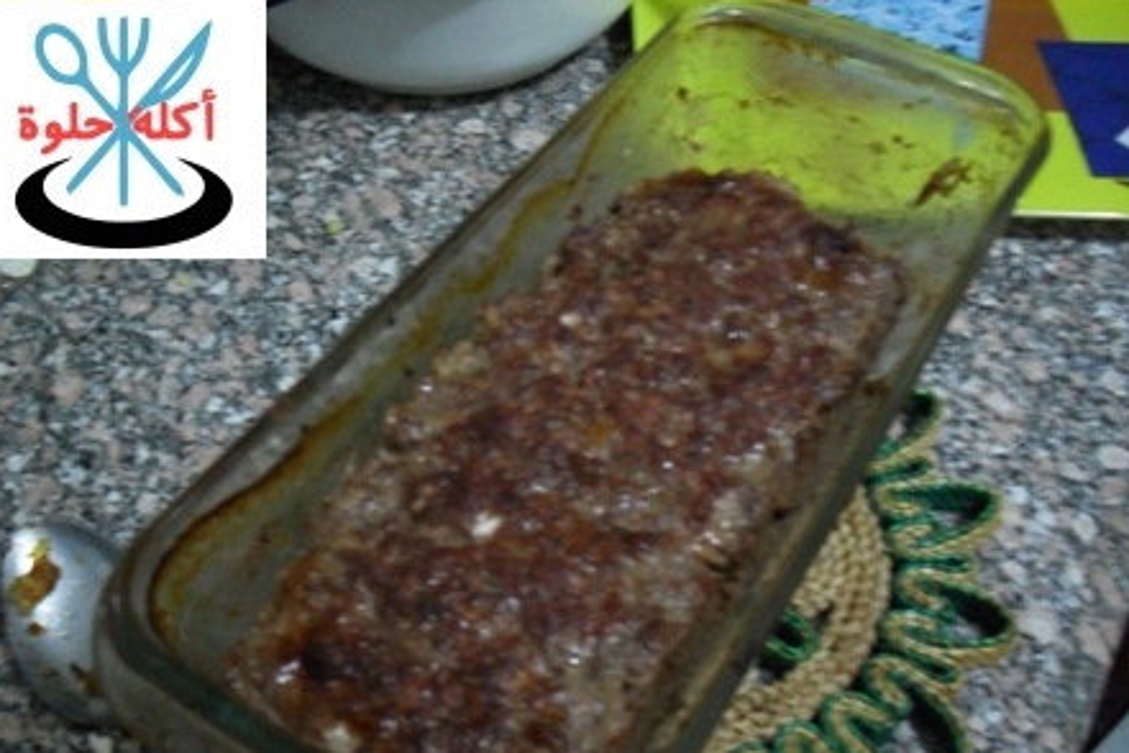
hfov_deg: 51.9
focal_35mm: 37
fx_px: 1160
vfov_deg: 35.9
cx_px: 558
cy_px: 428
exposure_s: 1/10
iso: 400
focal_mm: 6.3
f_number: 3.2
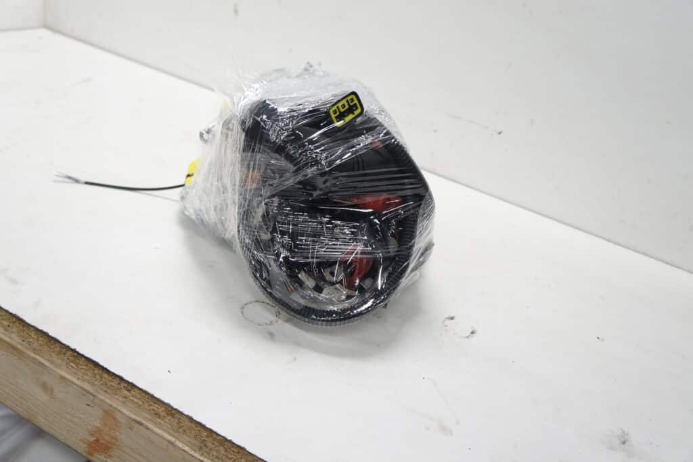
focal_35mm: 30
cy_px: 231
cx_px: 346
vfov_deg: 43.6
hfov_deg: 61.9
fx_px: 578
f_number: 4
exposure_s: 1/60
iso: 250
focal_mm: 20
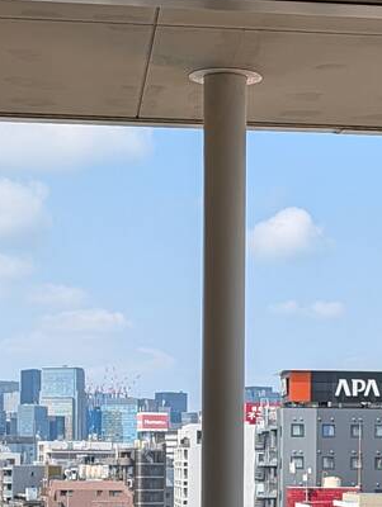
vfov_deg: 20.1
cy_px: 430
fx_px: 1410
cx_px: 248
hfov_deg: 15.4
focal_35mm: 96
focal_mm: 6.9
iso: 19
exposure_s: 1/1066
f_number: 1.68
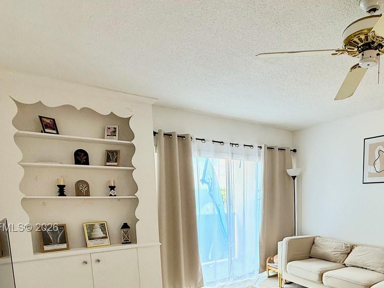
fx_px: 288
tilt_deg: -7.0
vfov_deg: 50.0
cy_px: 228
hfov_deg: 64.3
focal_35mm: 26
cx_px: 276
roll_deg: +0.1
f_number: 2.2
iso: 100
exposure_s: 1/120
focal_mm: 2.22
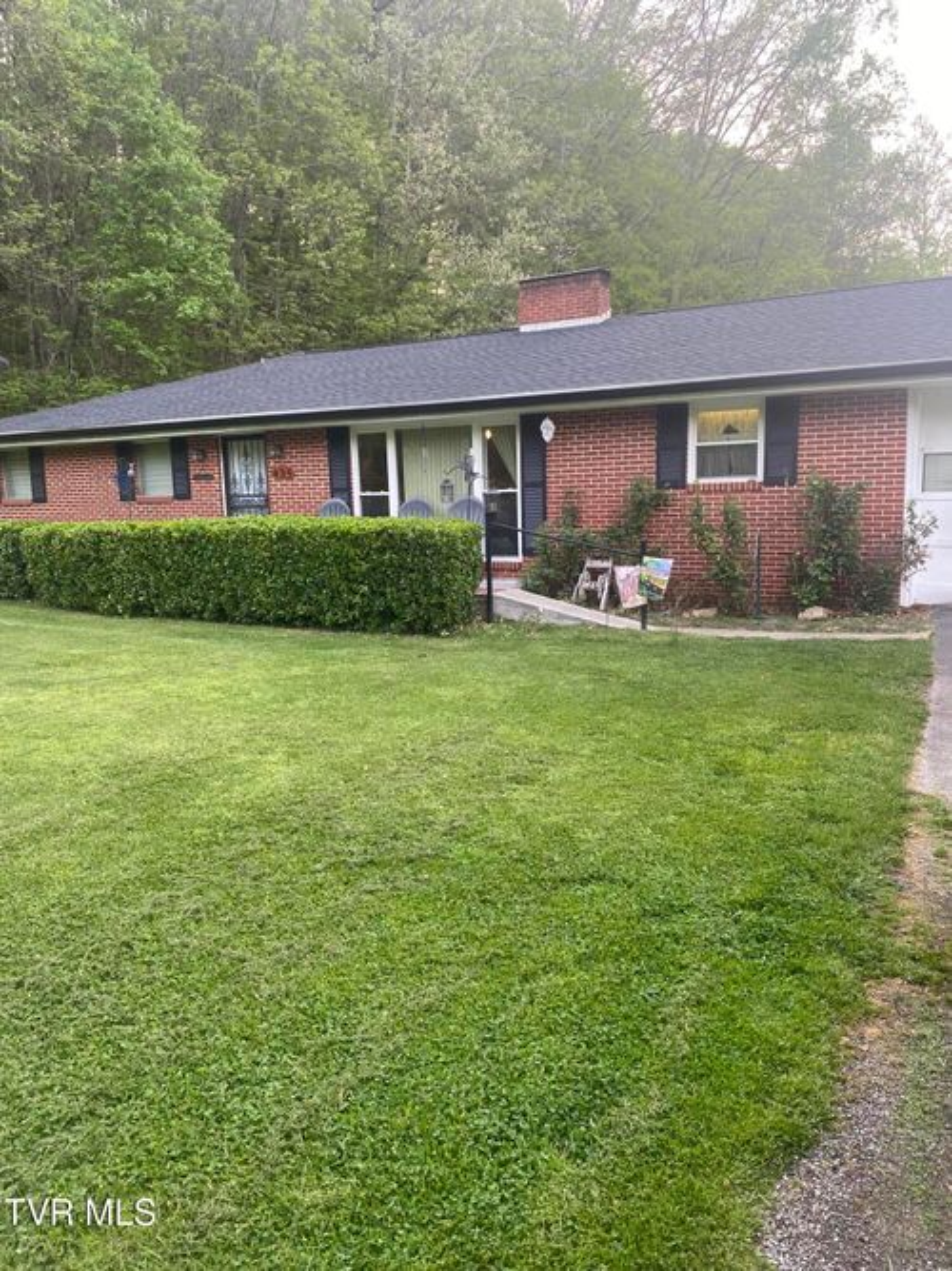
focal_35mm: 26
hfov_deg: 53.0
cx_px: 476
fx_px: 954
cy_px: 636
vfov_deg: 67.3
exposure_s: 1/122
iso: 80
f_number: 1.8
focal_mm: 4.25
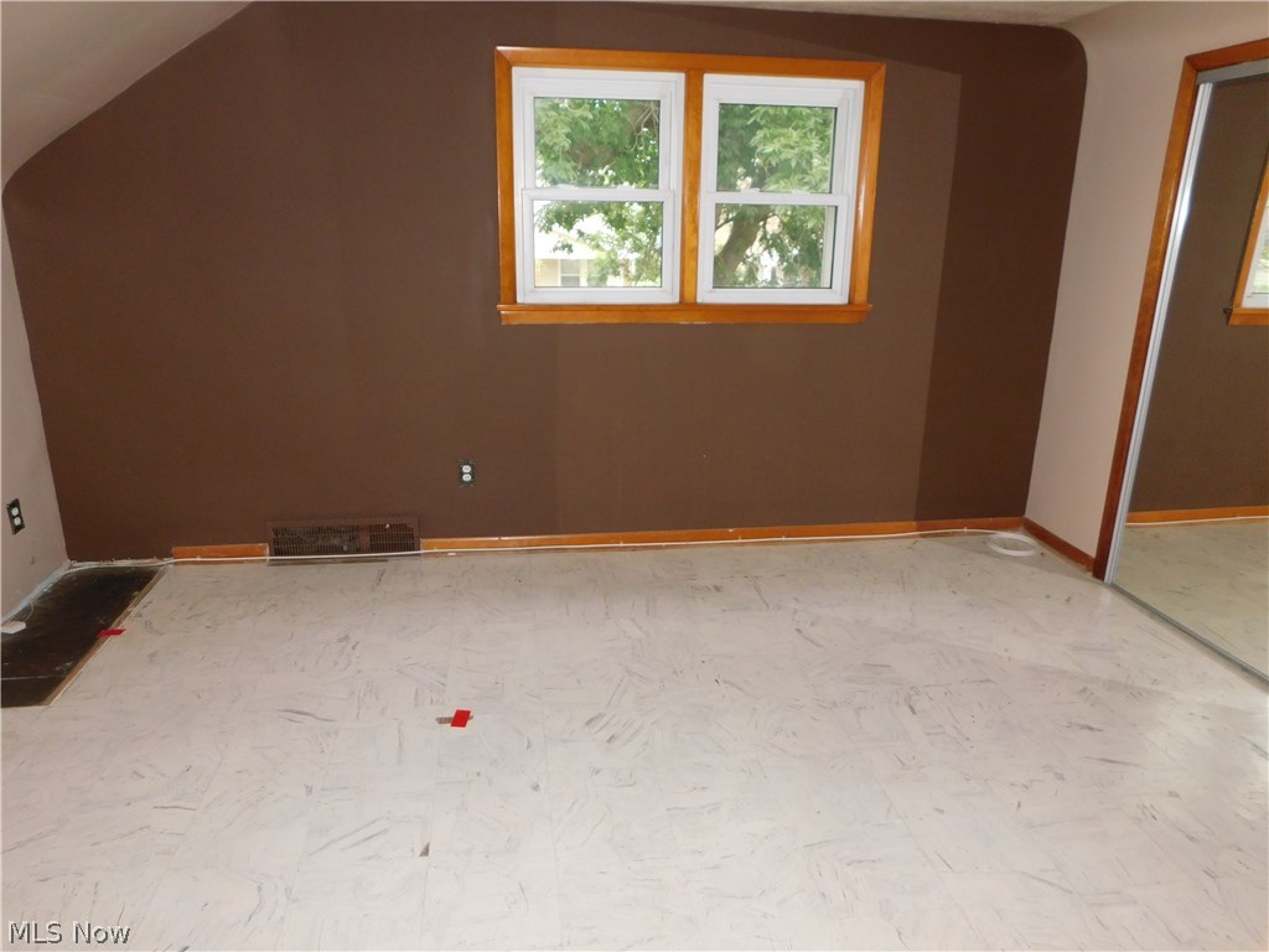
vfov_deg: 56.8
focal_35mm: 24
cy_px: 476
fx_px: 880
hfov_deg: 71.6
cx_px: 634
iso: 200
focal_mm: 4.1
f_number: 3
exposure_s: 1/30
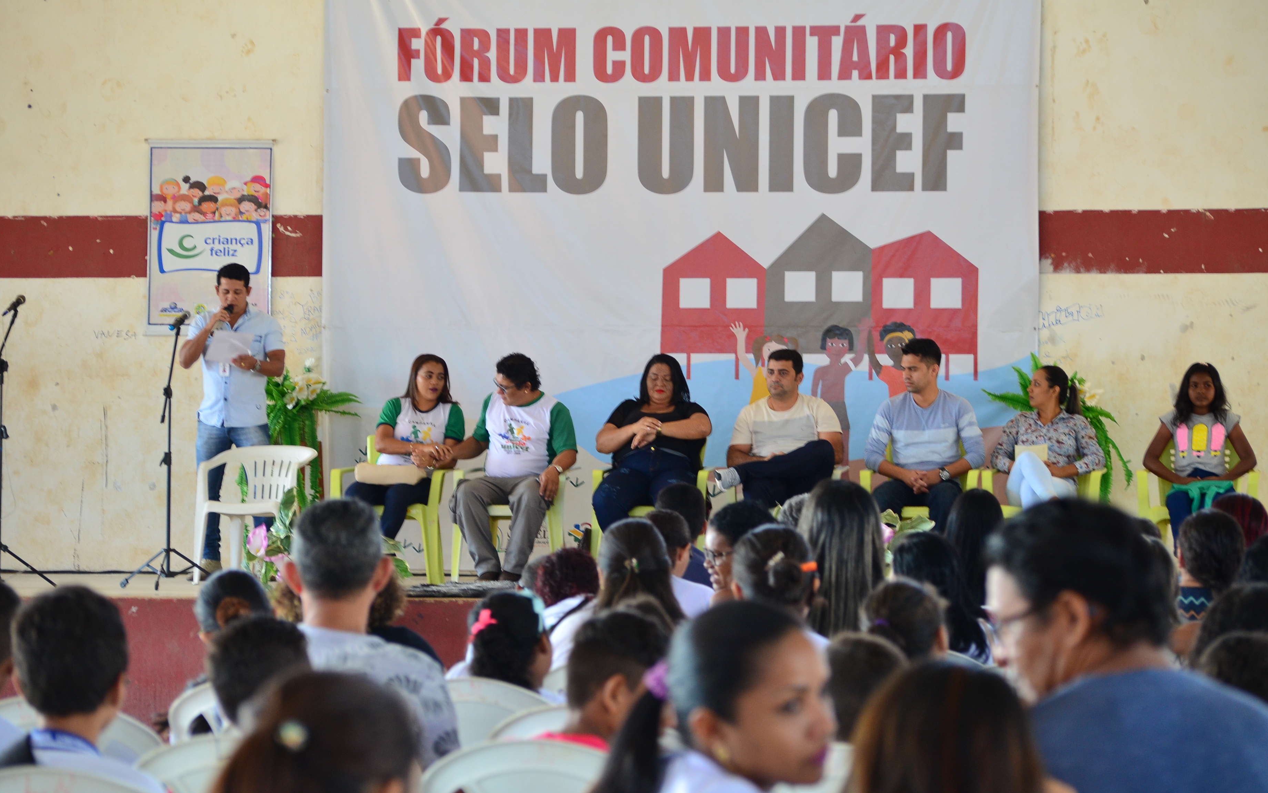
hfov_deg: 16.6
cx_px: 638
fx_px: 4354
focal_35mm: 126
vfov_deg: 10.4
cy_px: 412
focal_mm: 82
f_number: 4.2
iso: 500
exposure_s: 1/100
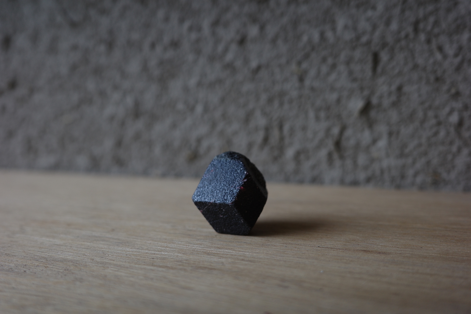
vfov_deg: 33.4
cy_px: 157
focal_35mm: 40
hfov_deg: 48.5
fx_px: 523
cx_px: 236
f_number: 2.8
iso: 200
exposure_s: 1/125
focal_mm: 26
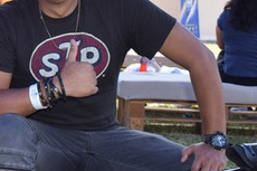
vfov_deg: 14.7
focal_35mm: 92
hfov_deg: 20.8
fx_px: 656
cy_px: 30
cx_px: -41
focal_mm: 22
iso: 100
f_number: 6.3
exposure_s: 1/160
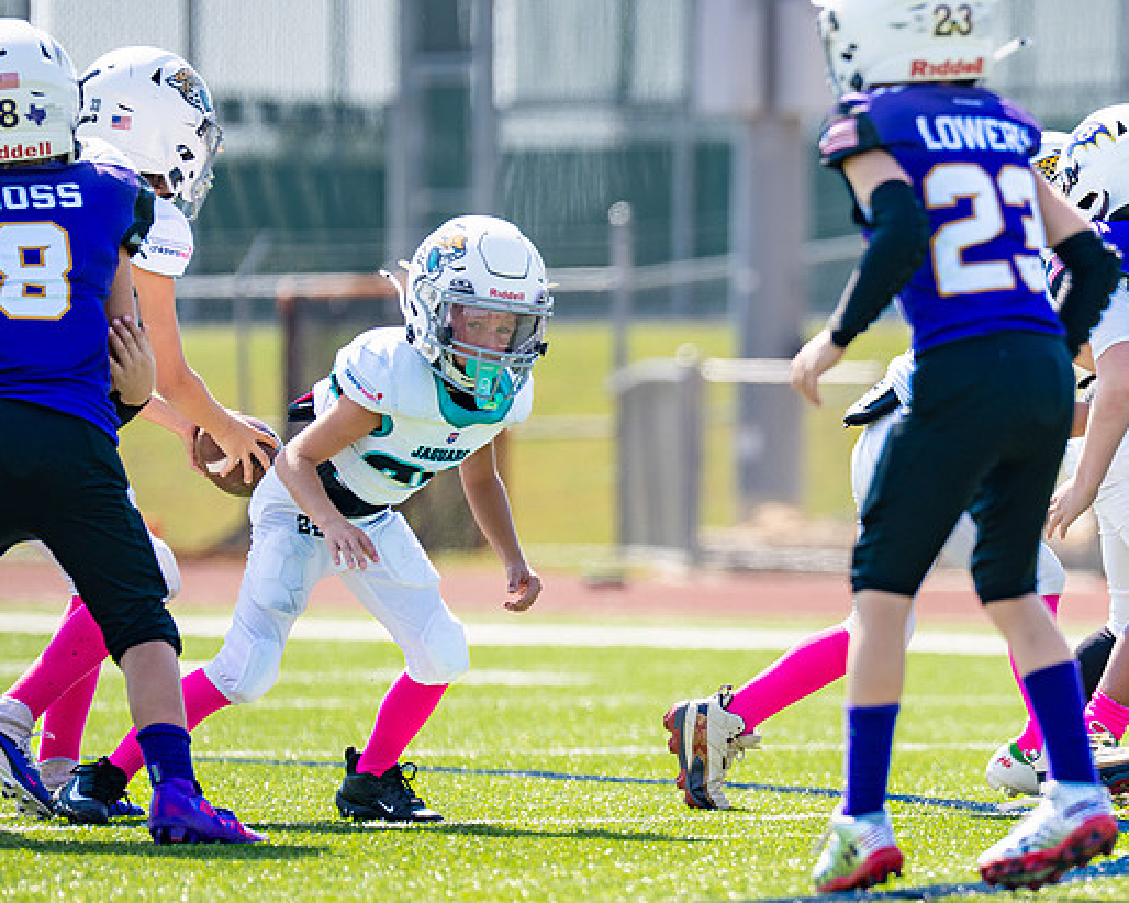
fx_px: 12494
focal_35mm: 374
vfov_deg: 4.1
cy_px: 481
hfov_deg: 5.2
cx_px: 961
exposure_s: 1/1250
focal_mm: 200
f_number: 2.8
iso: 100
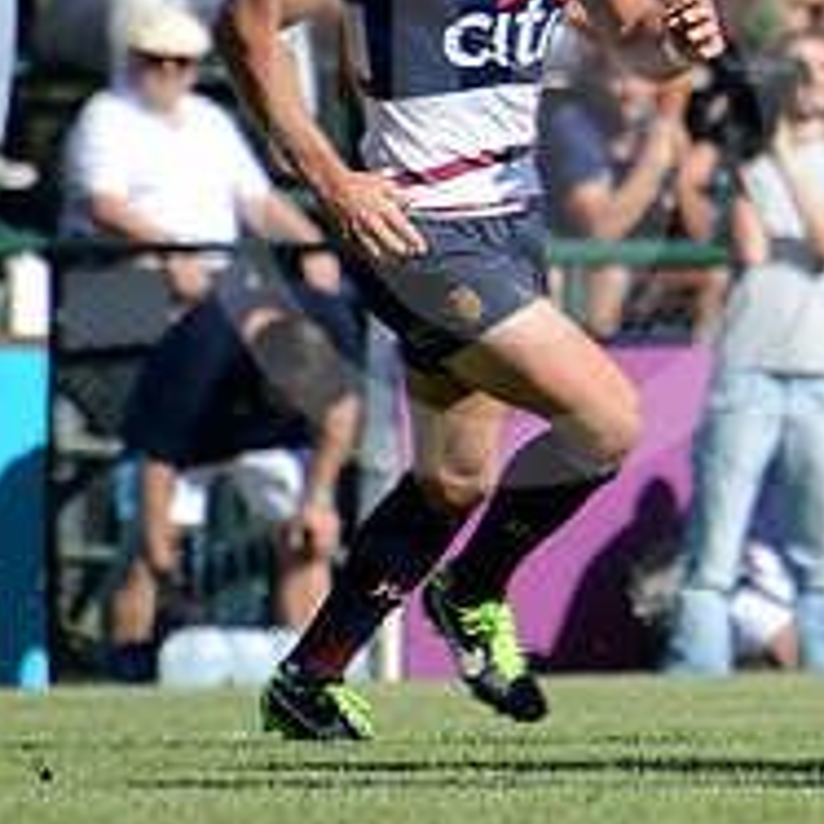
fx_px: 21356
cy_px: 174
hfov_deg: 2.2
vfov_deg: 2.2
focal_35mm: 793
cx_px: 1265
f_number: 5.6
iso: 320
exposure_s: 1/800
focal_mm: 300
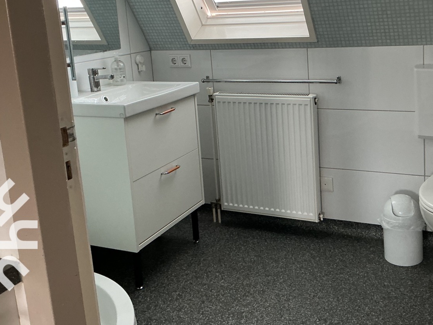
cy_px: 99
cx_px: 273
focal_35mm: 42
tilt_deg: -9.6
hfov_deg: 44.4
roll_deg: +3.4
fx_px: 525
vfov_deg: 33.9
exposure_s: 1/60
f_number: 1.8
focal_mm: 3
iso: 100
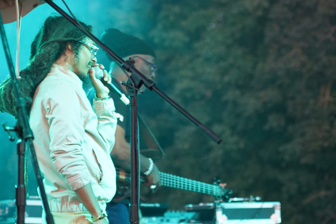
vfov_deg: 7.1
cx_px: 207
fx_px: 1801
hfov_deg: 10.7
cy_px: 41
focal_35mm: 193
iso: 4000
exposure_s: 1/160
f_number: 4
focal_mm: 105
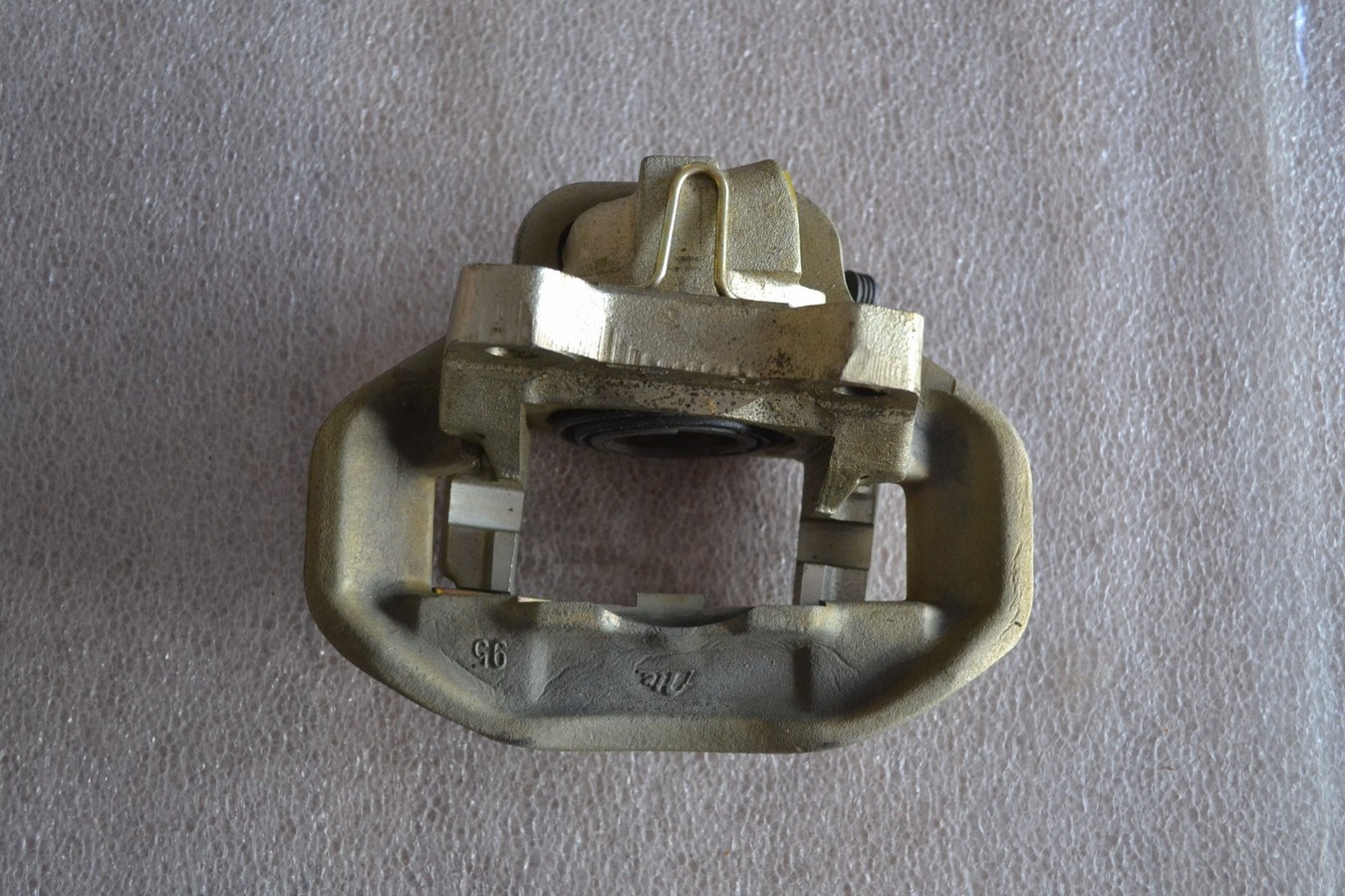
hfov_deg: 49.6
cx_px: 672
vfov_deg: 34.2
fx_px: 1457
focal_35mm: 39
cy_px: 448
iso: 1000
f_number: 4.2
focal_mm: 26
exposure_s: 1/60
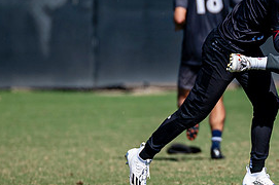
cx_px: 322
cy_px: 62
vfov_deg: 1.1
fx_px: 10086
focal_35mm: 1303
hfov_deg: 1.6
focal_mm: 300
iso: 160
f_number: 3.2
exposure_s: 1/2500
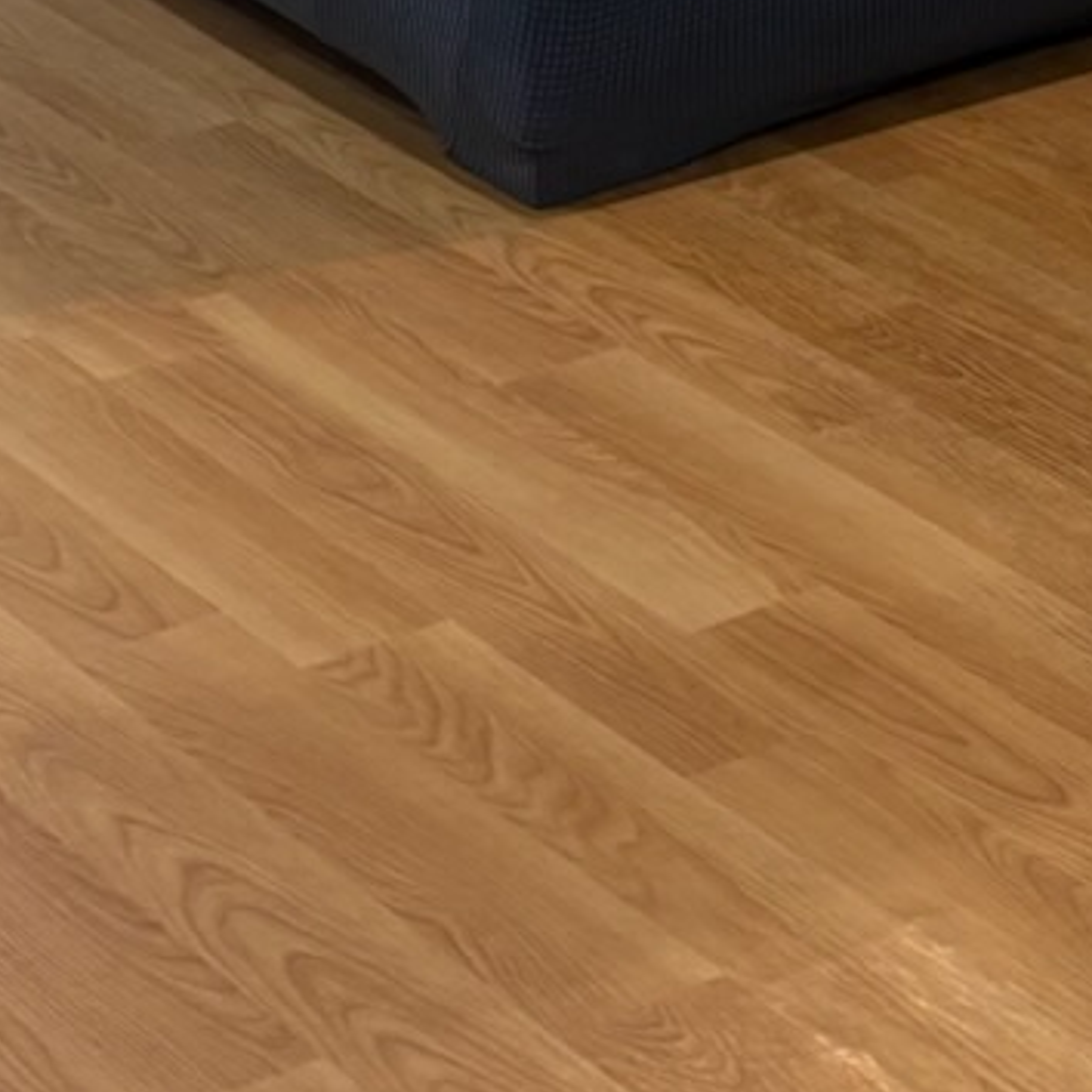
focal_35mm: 133
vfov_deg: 12.3
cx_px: 1456
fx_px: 4747
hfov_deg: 12.7
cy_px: -672
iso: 125
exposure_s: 1/60
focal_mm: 5.96
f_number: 1.6
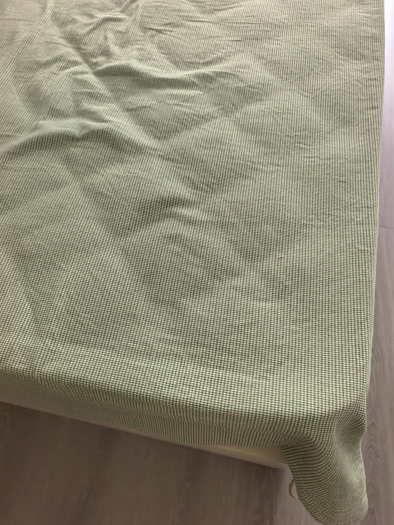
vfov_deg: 71.6
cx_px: 197
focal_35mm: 24
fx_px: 364
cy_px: 262
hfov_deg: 56.8
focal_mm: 8.5
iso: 1250
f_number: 2
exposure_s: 1/536
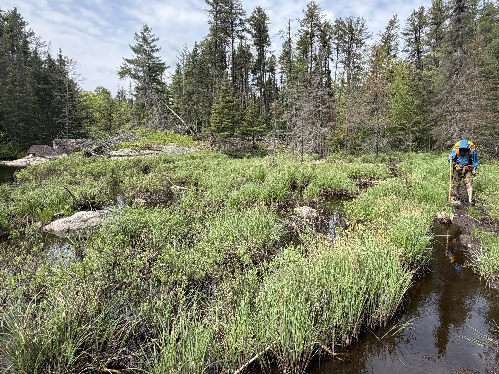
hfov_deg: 81.0
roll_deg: +1.0
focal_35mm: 20
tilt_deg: -5.9
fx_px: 288
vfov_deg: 65.8
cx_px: 292
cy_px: 167
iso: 40
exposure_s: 1/770
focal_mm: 2.22
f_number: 2.2
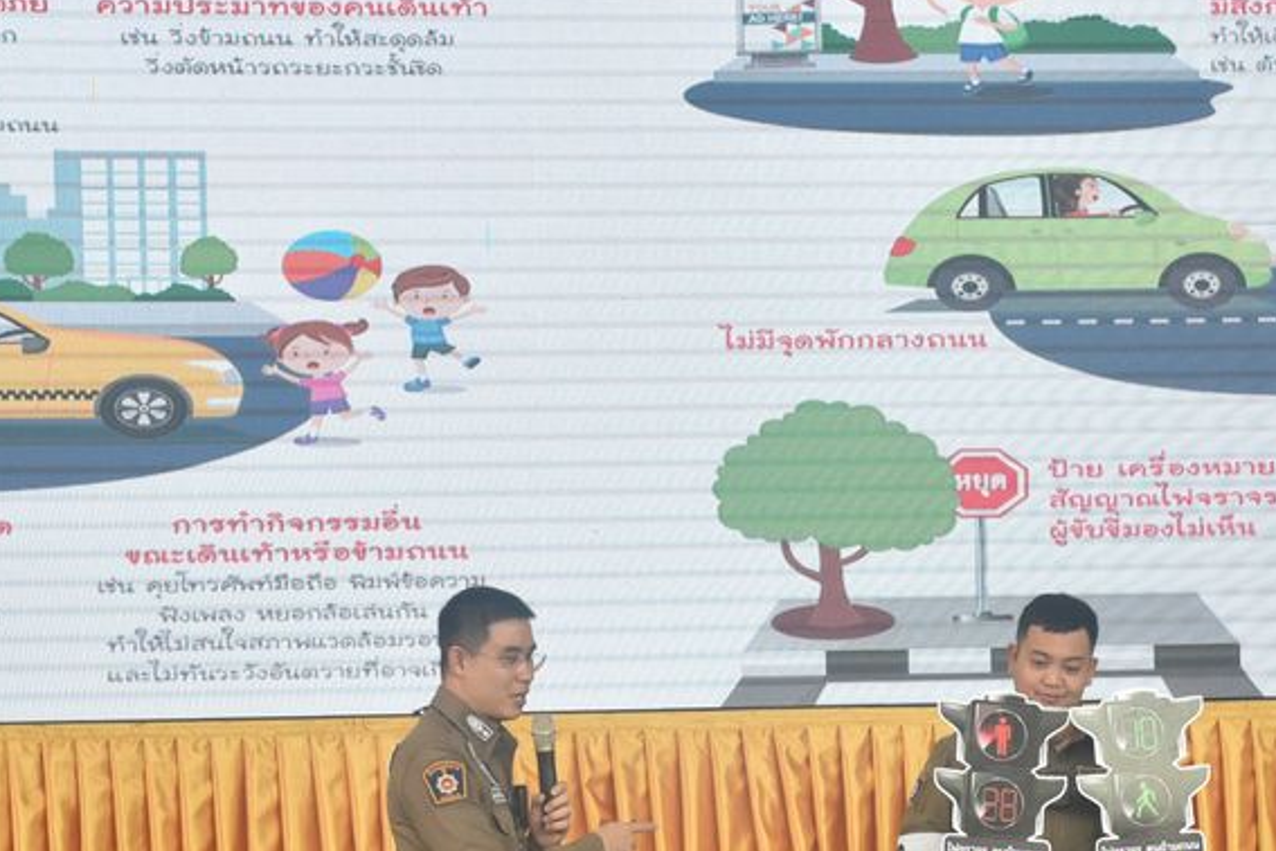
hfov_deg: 11.9
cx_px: 743
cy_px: 699
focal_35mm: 172
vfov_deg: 8.0
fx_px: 6096
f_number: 4.5
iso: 1600
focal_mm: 65
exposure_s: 1/250
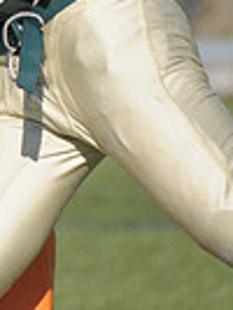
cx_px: -52
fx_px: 18548
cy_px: -235
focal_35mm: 2070
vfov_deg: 1.0
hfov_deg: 0.7
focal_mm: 330
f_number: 4
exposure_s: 1/5000
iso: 640
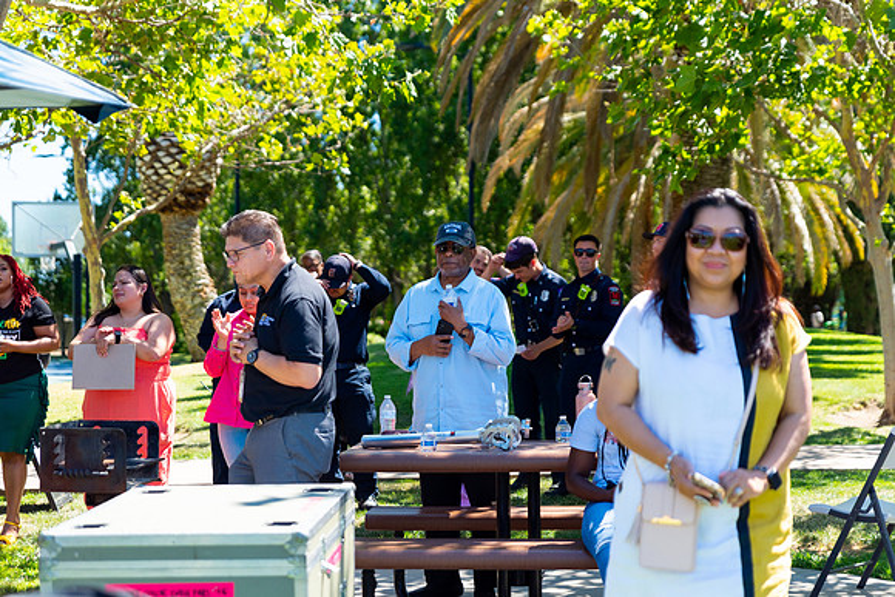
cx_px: 448
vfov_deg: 19.5
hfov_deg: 28.8
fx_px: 1741
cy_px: 298
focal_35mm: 70
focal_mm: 70
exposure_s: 1/4000
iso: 125
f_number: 2.8
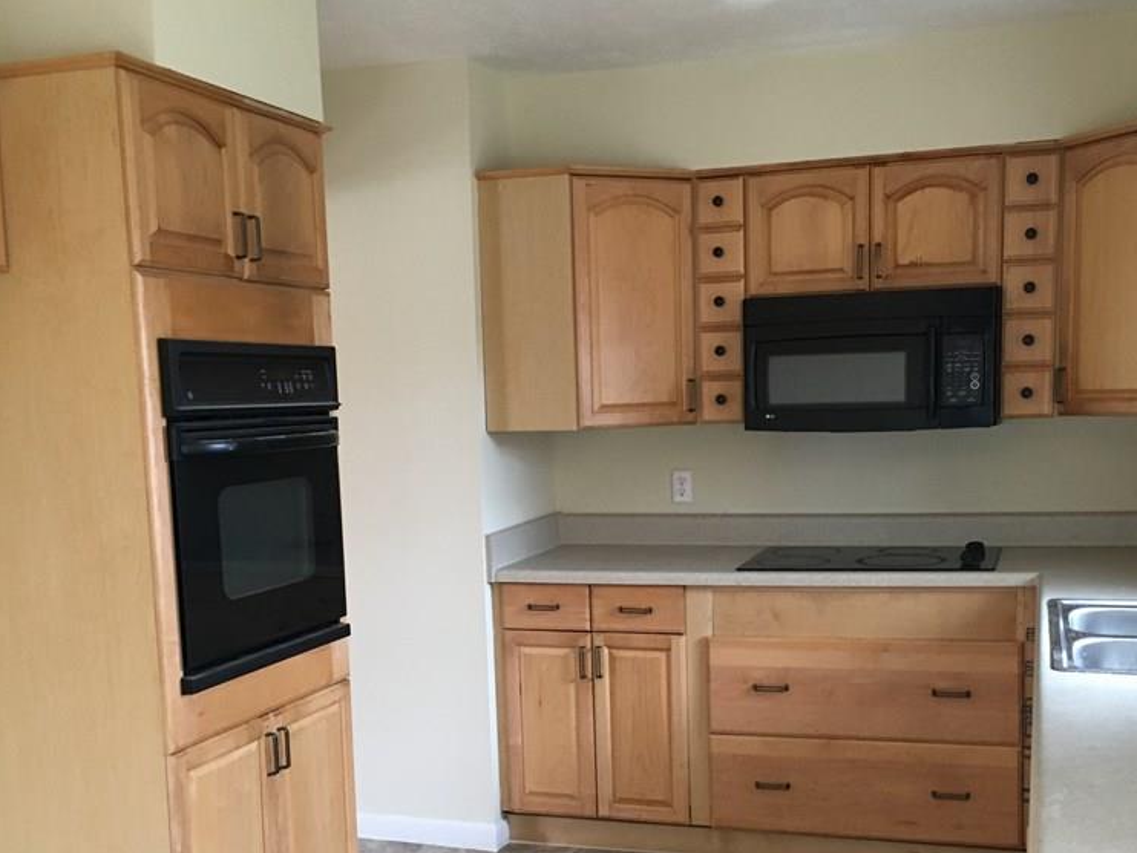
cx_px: 610
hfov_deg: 46.7
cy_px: 560
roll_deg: +1.2
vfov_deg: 35.7
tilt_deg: -7.0
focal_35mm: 40
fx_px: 1314
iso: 125
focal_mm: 4.15
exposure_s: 1/30
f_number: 2.2
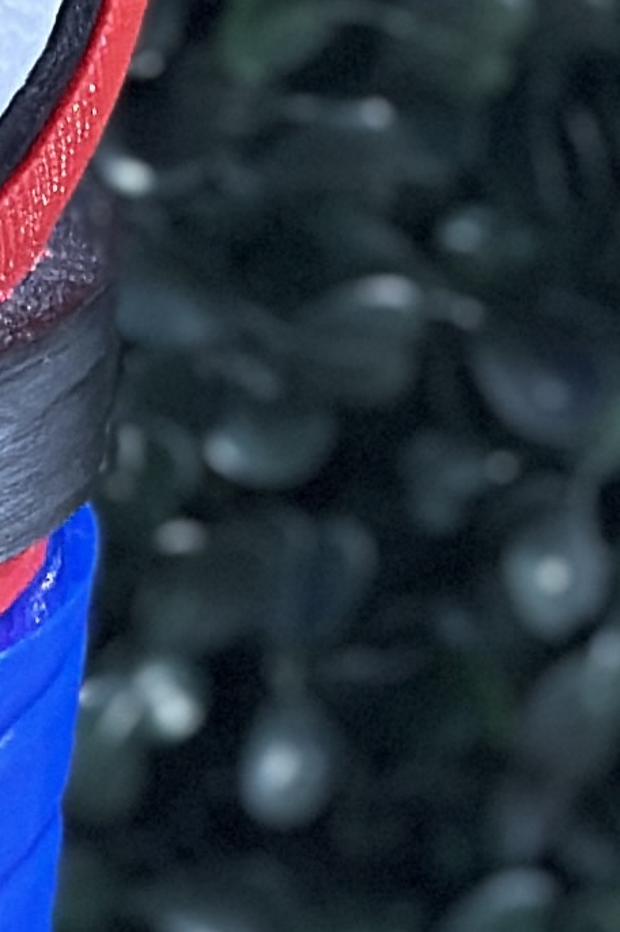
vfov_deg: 7.0
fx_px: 7602
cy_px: 358
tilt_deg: -17.6
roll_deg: -2.0
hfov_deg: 4.6
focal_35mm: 294
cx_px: -465
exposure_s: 1/25
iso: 640
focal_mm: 6.86
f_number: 1.78
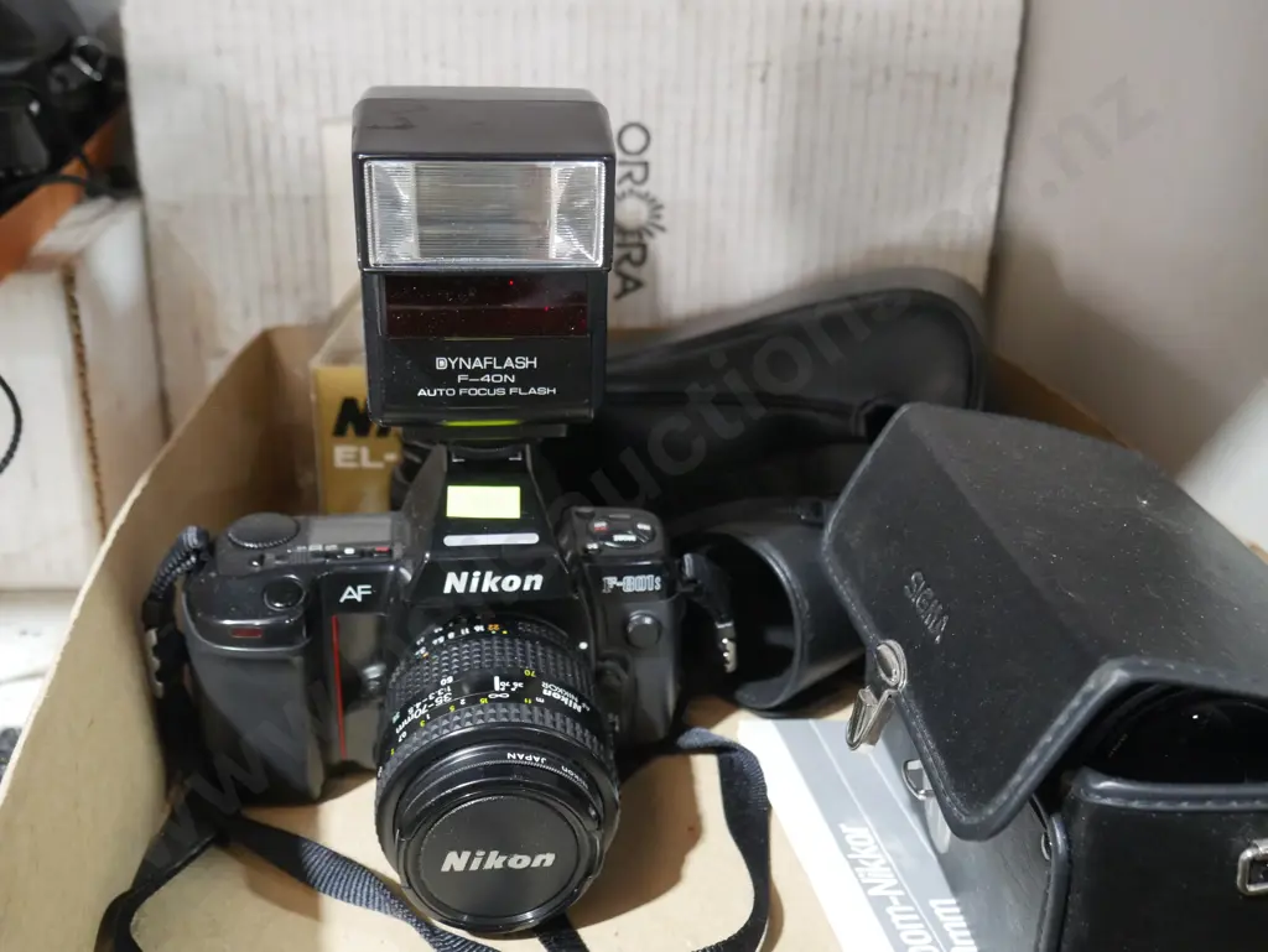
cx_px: 634
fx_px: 1393
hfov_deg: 49.0
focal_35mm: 38
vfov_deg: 37.8
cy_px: 476
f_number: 4.1
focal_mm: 19
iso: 3200
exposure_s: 1/50
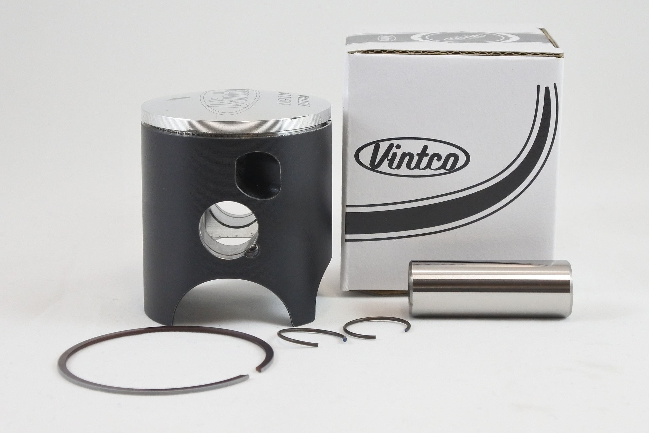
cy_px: 216
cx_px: 324
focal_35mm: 57
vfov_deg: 23.8
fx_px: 1028
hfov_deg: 35.1
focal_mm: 21.4
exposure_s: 1/125
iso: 560
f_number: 4.8
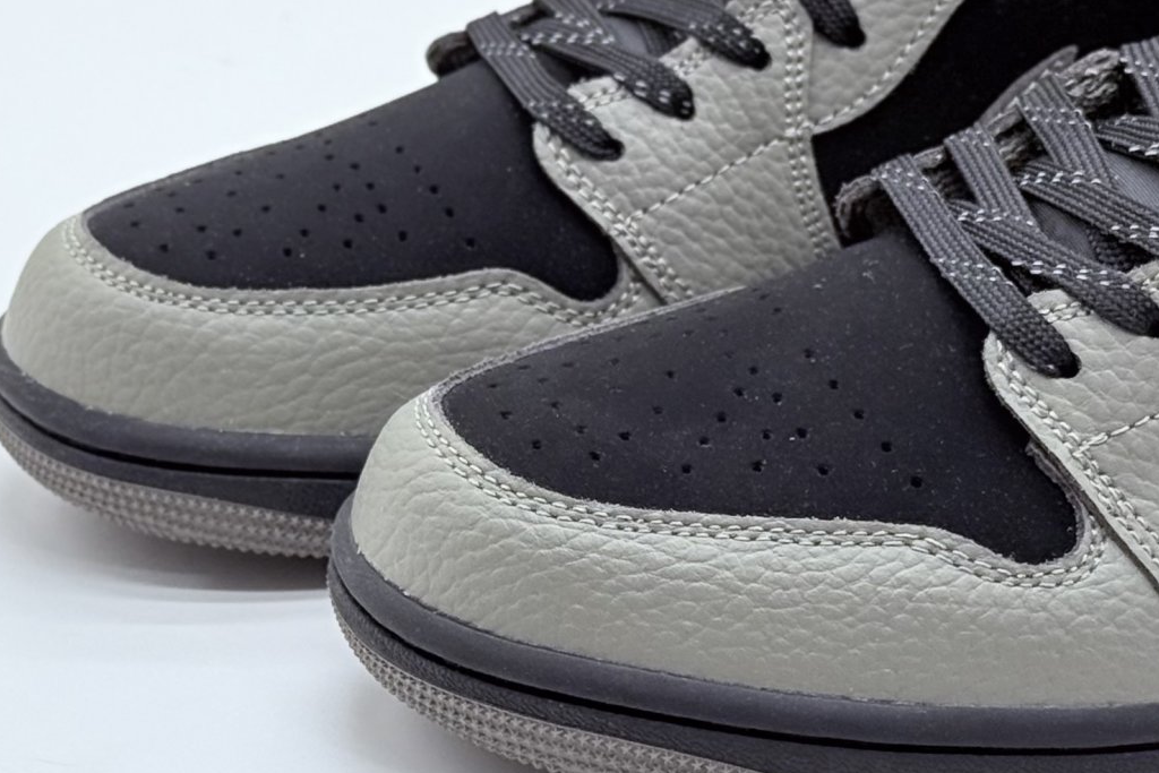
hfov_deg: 38.2
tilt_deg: -23.3
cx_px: 562
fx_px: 1674
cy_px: 360
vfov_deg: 26.0
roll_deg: +0.6
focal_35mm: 52
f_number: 1.78
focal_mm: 6.76
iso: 64
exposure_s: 1/549
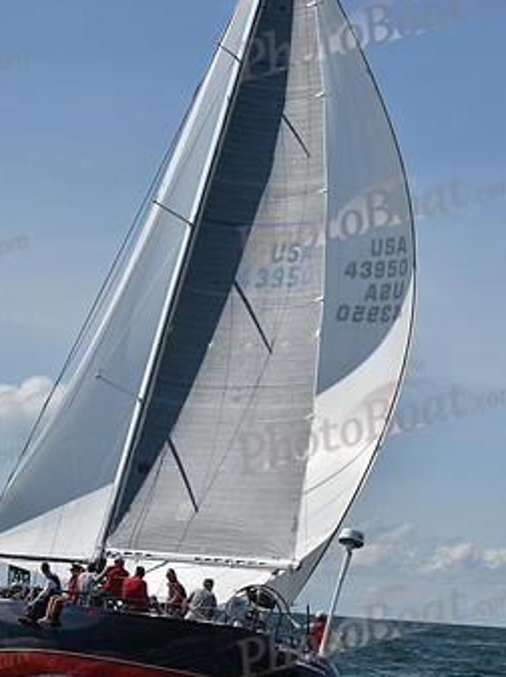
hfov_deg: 12.7
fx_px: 2265
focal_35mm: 116
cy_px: 348
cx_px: 134
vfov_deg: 17.0
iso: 250
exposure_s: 1/1250
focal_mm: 70
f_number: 10
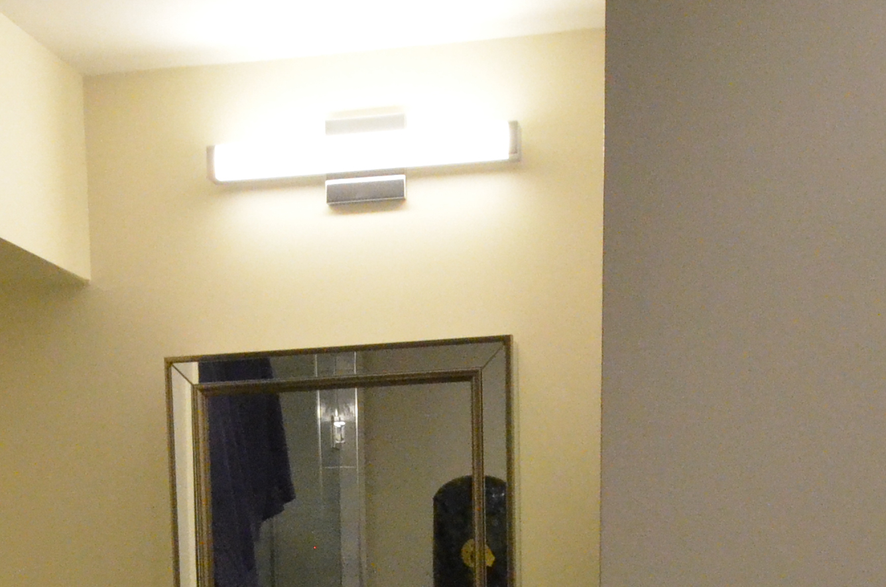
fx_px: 1494
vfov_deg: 20.5
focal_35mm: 61
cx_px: 322
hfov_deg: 32.8
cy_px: 745
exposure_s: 1/200
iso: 5000
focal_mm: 11
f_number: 7.1
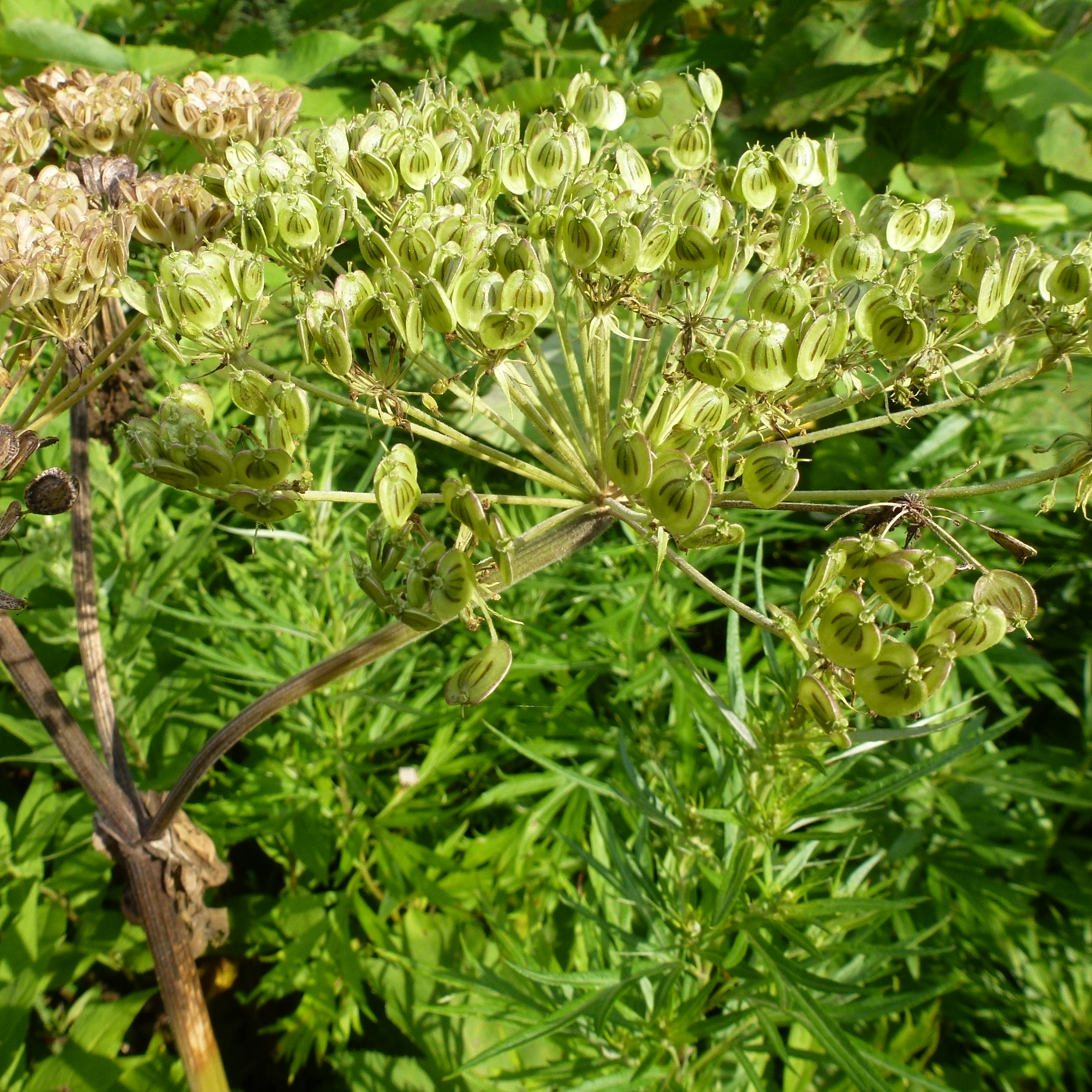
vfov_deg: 55.6
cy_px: 540
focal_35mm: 29
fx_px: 1035
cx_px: 496
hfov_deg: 55.5
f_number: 4
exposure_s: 1/400
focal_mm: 4.3
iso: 100
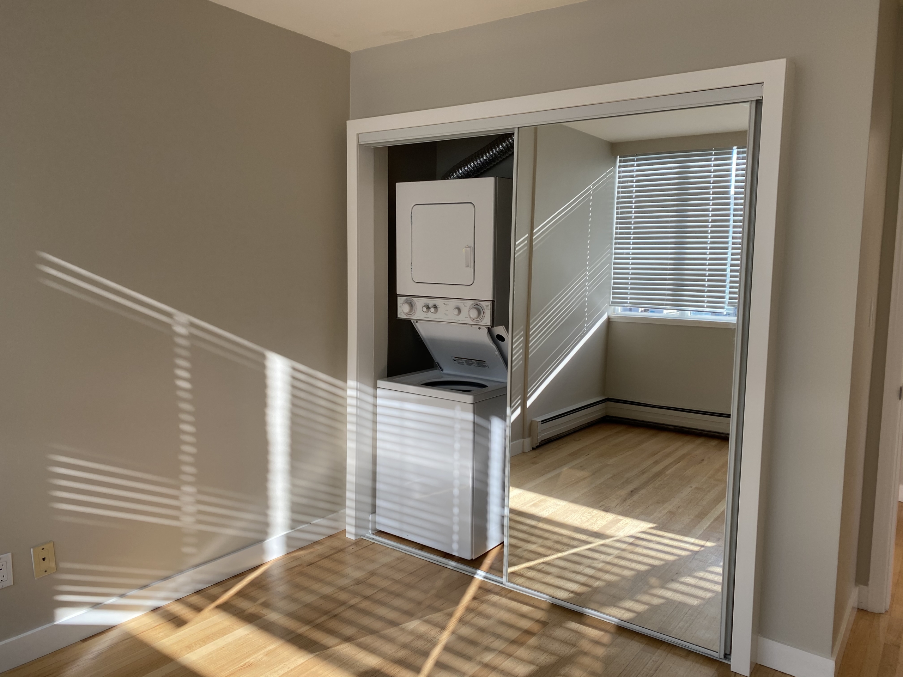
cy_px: 338
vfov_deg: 53.1
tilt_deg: -5.8
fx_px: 678
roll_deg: -0.2
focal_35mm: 26
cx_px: 452
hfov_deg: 67.3
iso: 32
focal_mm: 4.25
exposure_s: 1/343
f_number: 1.8
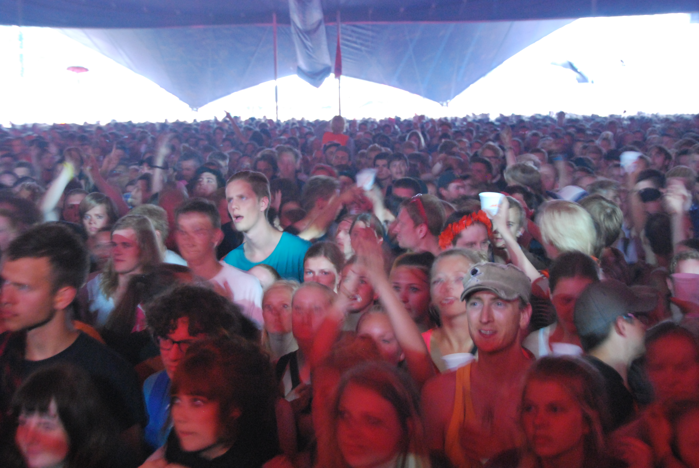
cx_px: 350
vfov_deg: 19.8
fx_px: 1341
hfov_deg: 29.2
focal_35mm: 69
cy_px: 234
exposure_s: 1/6
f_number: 5.3
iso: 1600
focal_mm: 46
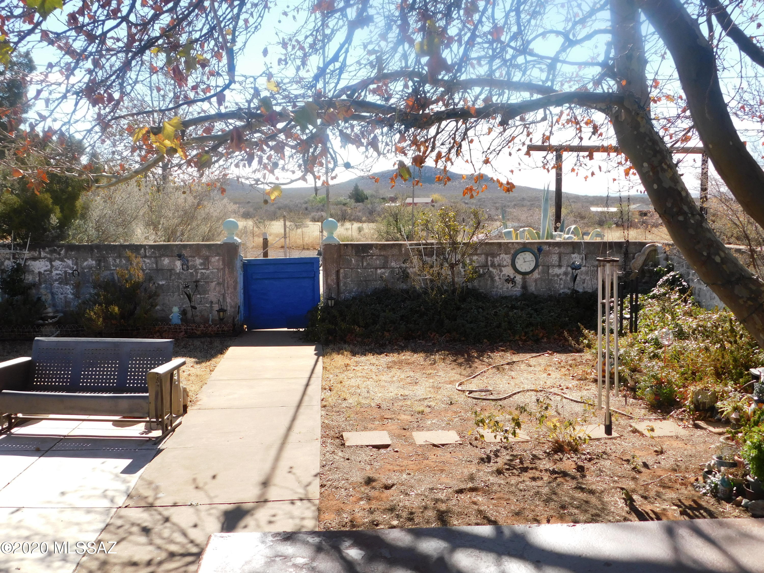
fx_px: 795
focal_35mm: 36
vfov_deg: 39.7
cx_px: 382
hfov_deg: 51.4
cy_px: 286
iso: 125
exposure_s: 1/640
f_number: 3.5
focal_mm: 6.3
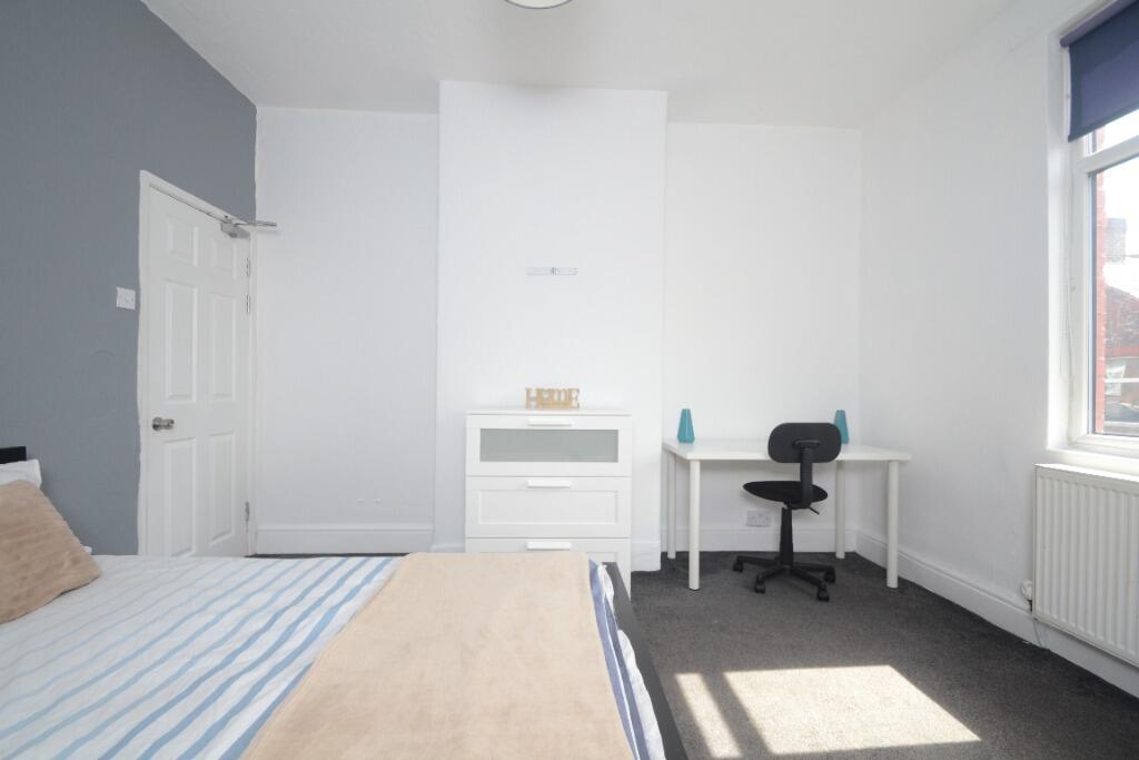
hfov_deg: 100.4
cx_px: 570
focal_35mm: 15
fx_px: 475
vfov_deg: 77.3
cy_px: 380
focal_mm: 10
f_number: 5
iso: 400
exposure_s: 1/160
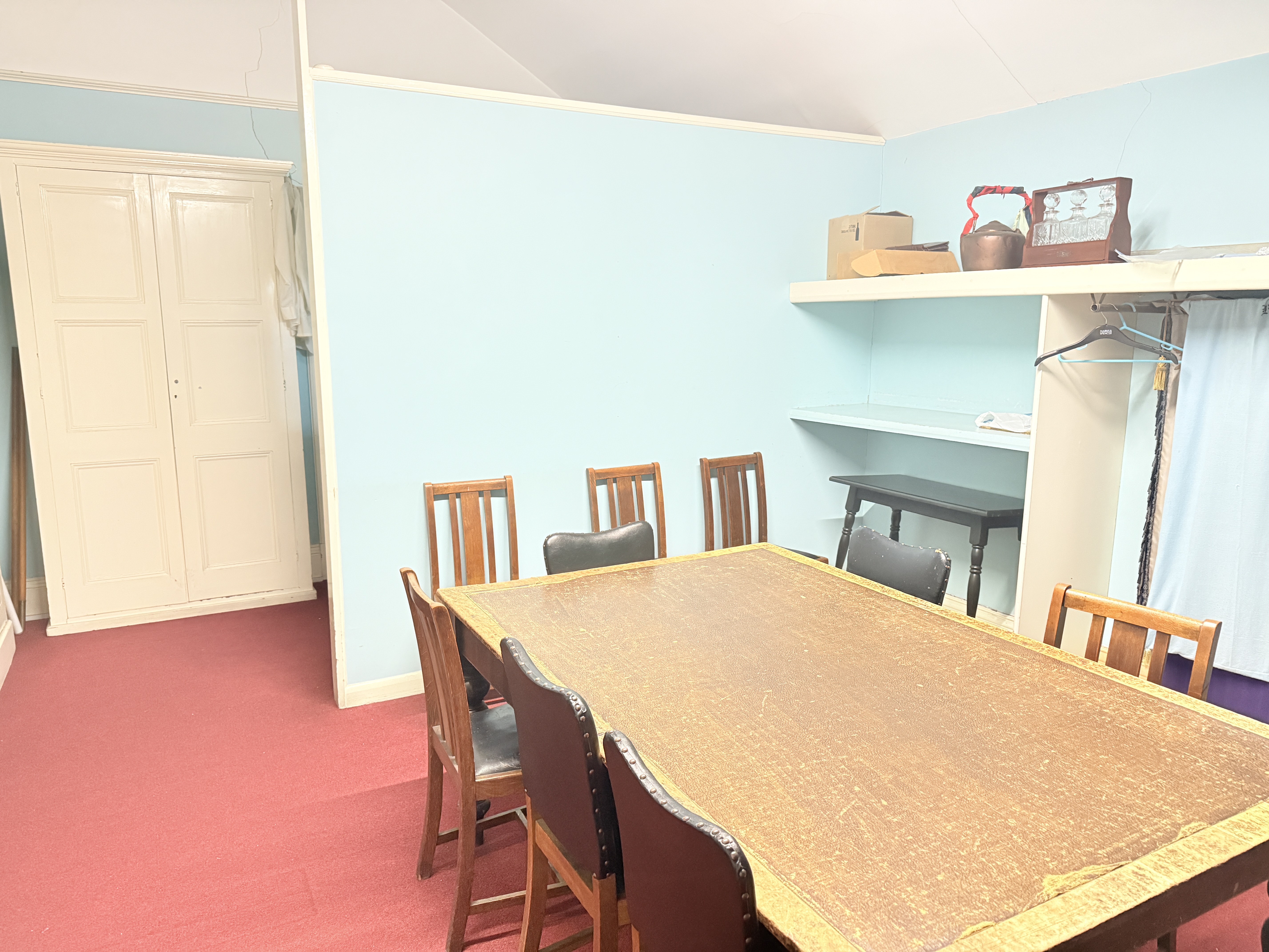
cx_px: 634
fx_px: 880
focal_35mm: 24
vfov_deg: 56.8
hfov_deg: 71.6
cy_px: 476
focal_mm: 6.76
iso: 800
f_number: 1.78
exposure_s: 1/50
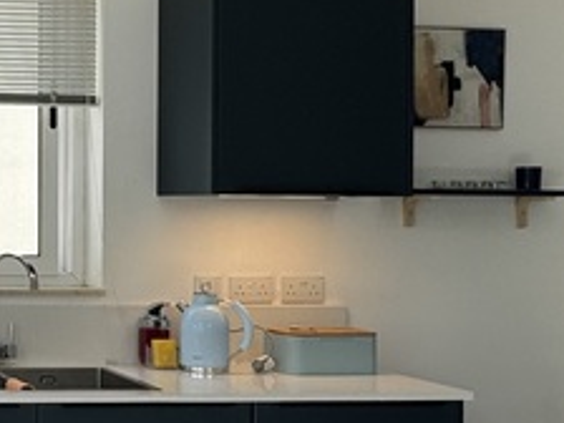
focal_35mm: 64
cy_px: 206
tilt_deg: +0.3
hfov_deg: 25.3
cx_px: -204
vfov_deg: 22.9
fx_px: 1043
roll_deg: -1.5
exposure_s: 1/110
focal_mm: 2.22
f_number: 2.2
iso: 50
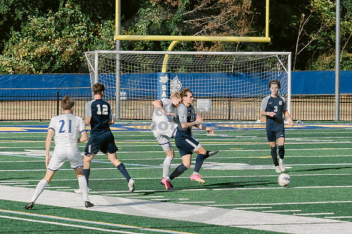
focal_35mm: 283
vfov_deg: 4.8
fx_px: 2765
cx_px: 293
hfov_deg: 7.3
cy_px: 77
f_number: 5.6
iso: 640
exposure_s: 1/3200
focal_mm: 70
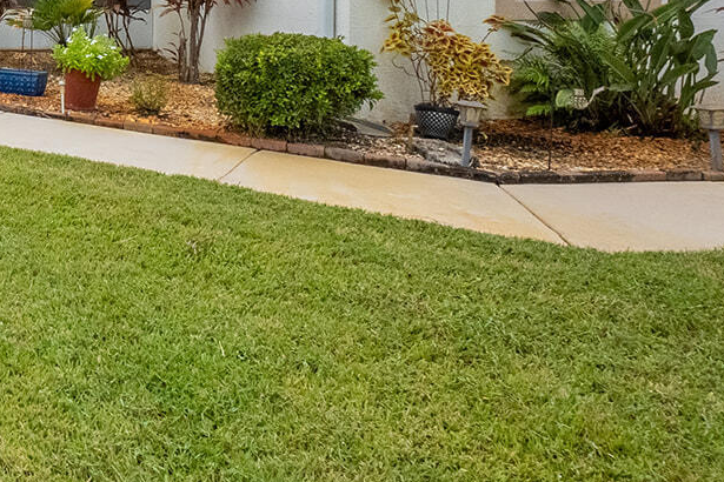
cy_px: -52
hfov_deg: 38.2
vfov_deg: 30.5
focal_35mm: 39
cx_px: -126
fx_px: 784
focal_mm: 10
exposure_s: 1/8000
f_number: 14
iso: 1600
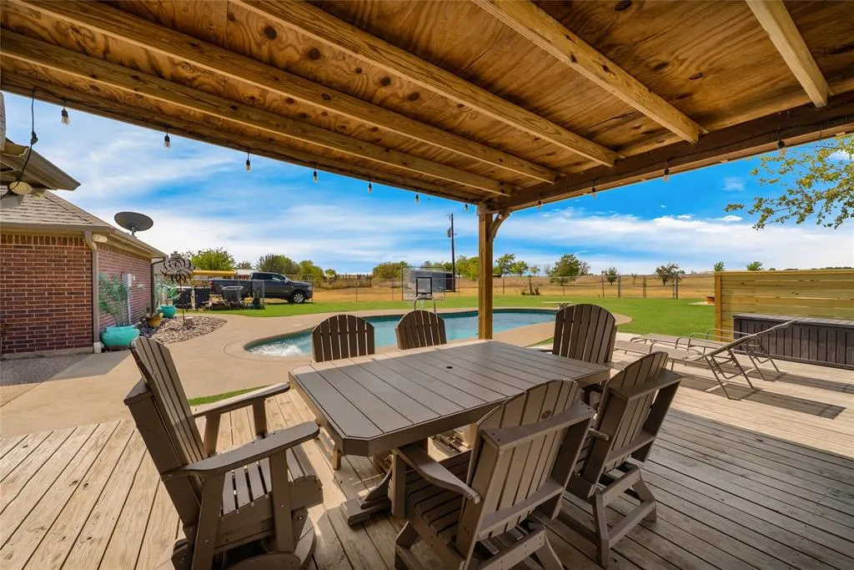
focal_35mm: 13
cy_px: 285
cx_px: 427
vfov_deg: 85.4
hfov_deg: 108.3
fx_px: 308
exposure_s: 1/320
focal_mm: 13
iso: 80
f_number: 8
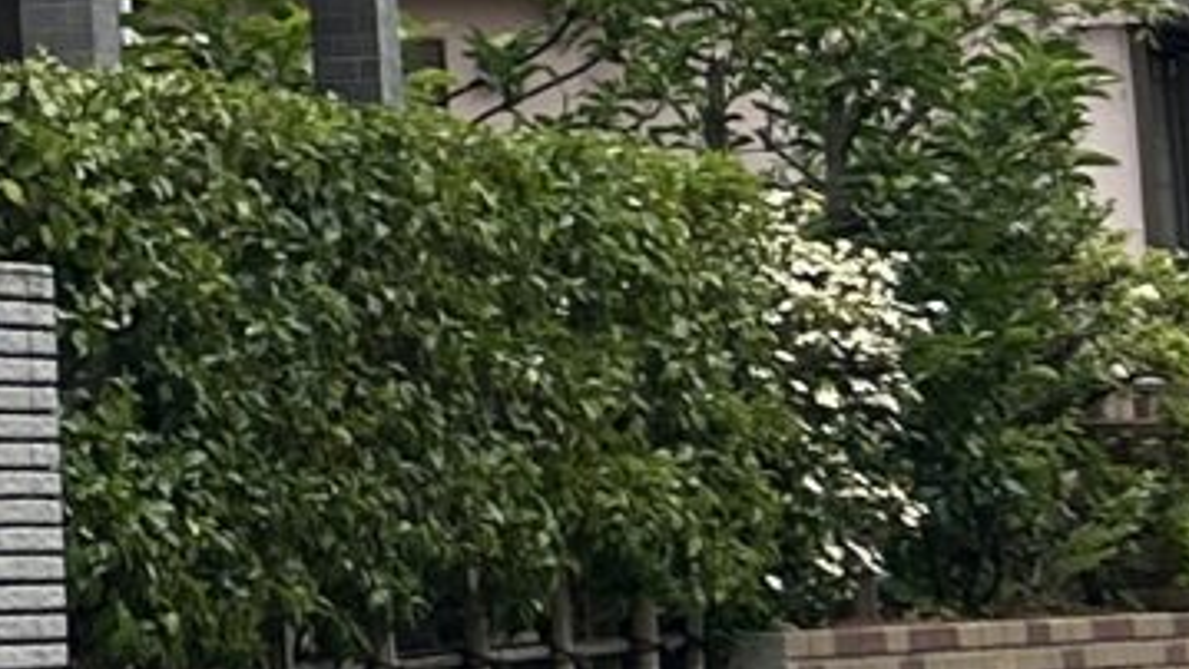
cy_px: -460
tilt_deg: +8.2
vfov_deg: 5.9
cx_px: -2477
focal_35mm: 202
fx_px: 6369
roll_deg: +0.8
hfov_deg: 8.7
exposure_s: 1/5319
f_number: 1.5
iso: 50
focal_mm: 5.7
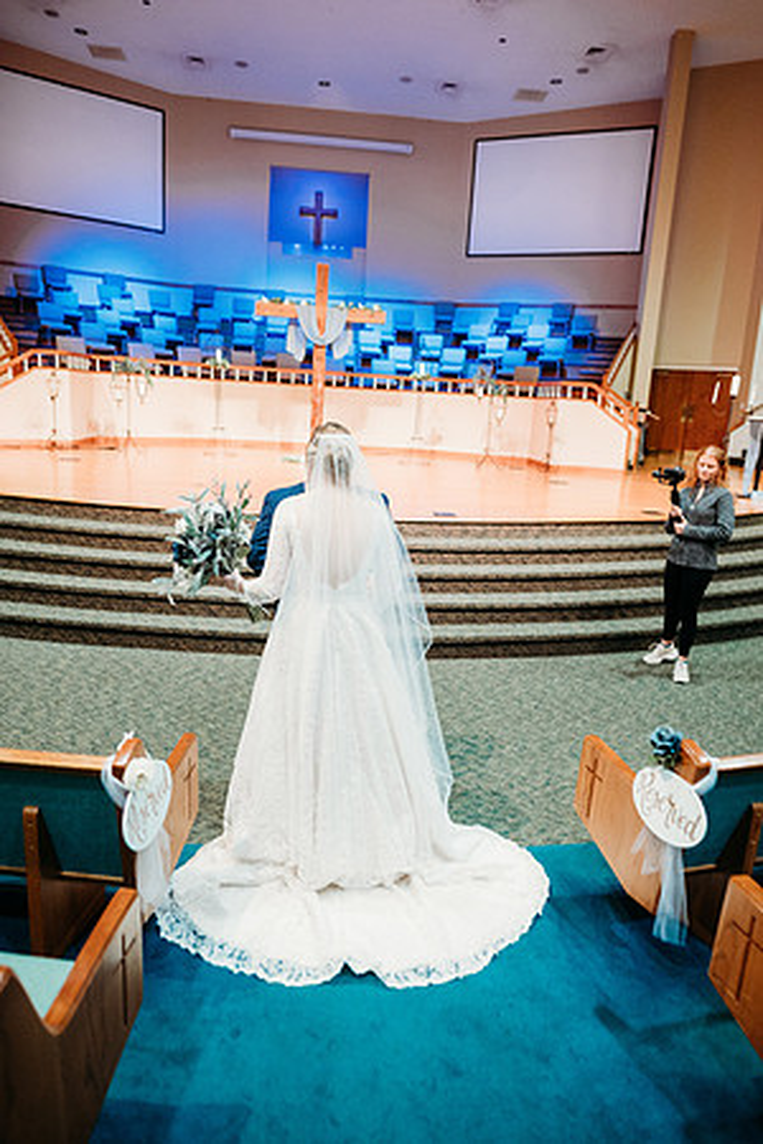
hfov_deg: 53.1
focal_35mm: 24
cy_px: 572
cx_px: 382
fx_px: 763
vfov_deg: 73.7
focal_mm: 24
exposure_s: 1/100
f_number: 1.8
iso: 2500
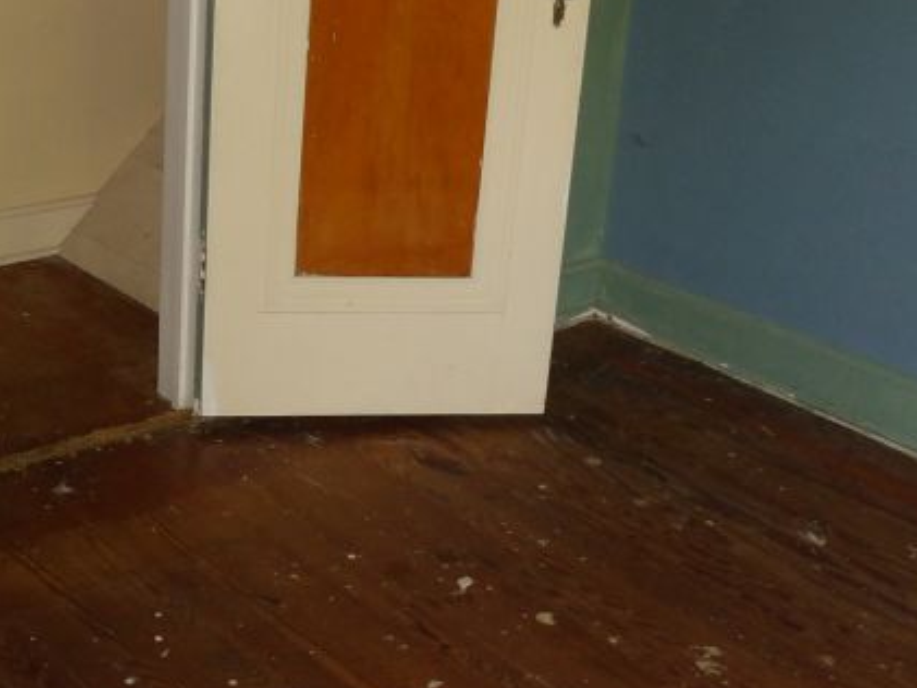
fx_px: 1510
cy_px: 274
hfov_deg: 33.5
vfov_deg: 25.6
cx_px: 318
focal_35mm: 57
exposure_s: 1/30
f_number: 3.2
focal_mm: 4.3
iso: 200
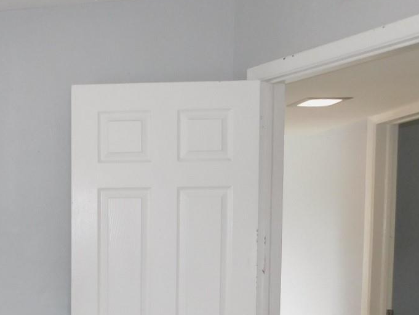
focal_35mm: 54
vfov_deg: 26.2
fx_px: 654
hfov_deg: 32.3
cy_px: 283
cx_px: -13
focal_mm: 4
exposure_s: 1/30
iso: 200
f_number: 3
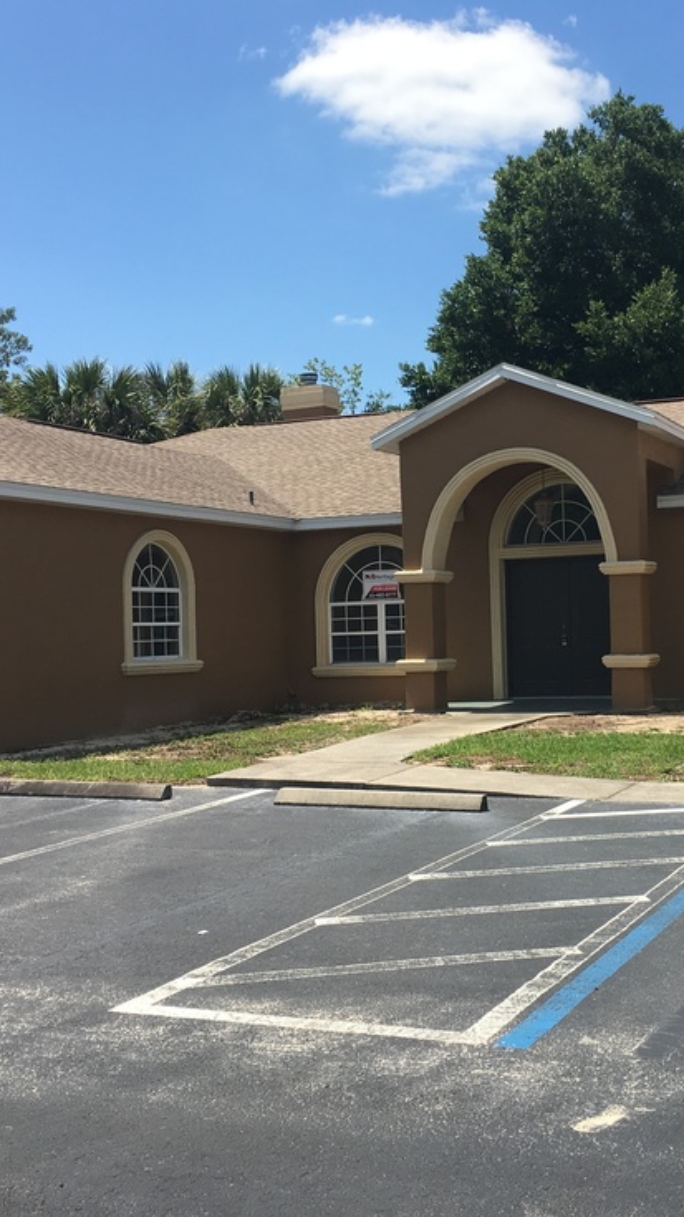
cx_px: 479
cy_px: 599
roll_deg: +2.2
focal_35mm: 43
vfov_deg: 47.4
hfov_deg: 27.5
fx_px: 1388
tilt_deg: +1.2
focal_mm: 4.15
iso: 25
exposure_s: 1/1425
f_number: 2.2
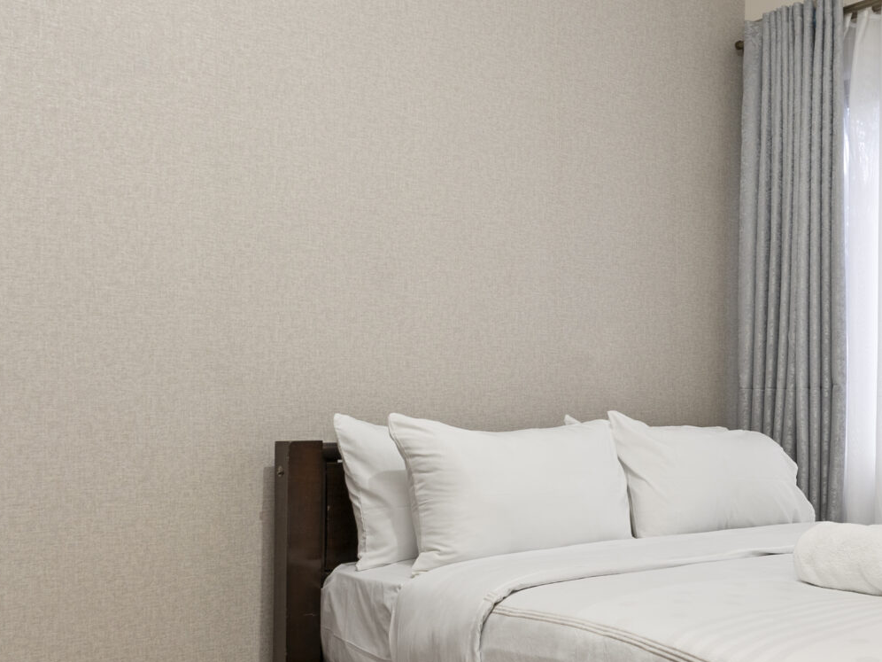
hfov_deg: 42.4
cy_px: 409
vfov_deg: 34.2
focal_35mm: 42
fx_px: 1070
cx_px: 731
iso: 200
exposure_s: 1/3
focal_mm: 17
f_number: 7.1
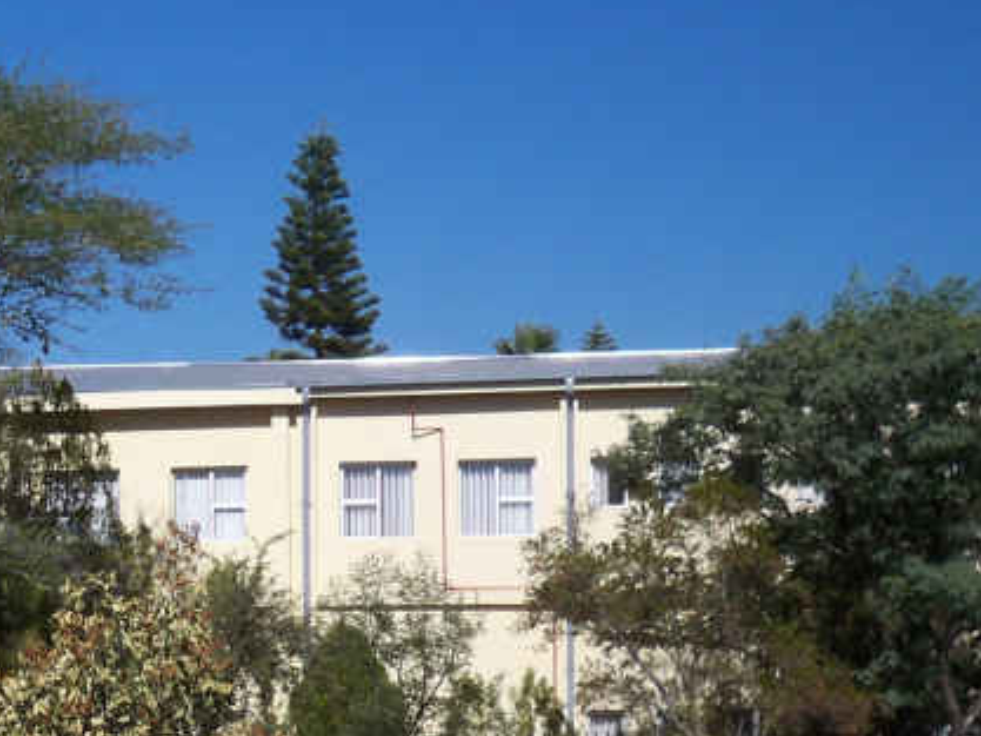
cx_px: -220
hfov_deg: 18.9
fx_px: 2778
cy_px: 776
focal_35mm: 98
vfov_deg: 14.8
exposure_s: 1/640
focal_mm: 6.3
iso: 64
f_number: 4.7
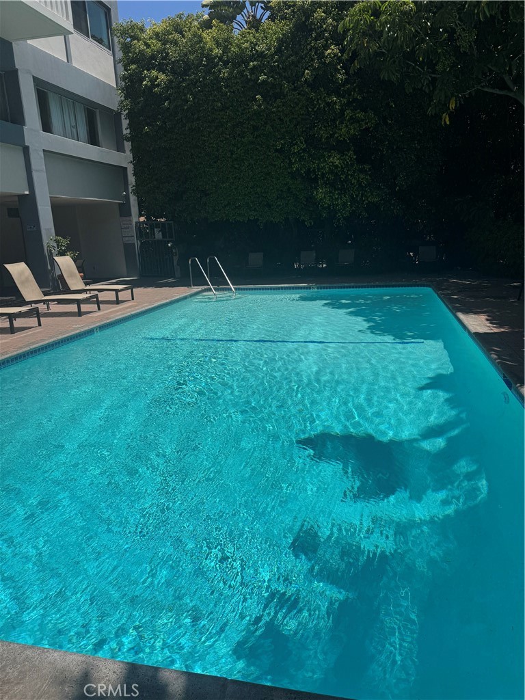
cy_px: 350
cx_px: 262
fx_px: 485
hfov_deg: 56.8
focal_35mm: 24
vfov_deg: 71.6
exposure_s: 1/10417
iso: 80
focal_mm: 6.76
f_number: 1.78
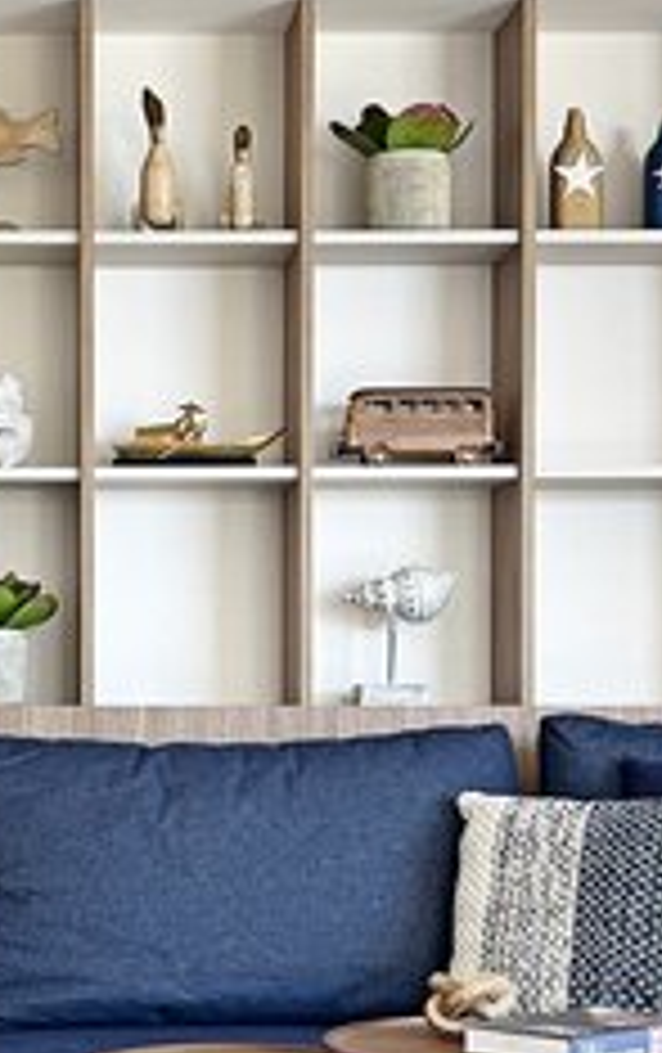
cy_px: 718
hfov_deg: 15.9
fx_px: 2330
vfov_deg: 25.3
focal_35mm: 81
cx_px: 16
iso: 64
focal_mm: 5.7
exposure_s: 1/121
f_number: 1.5
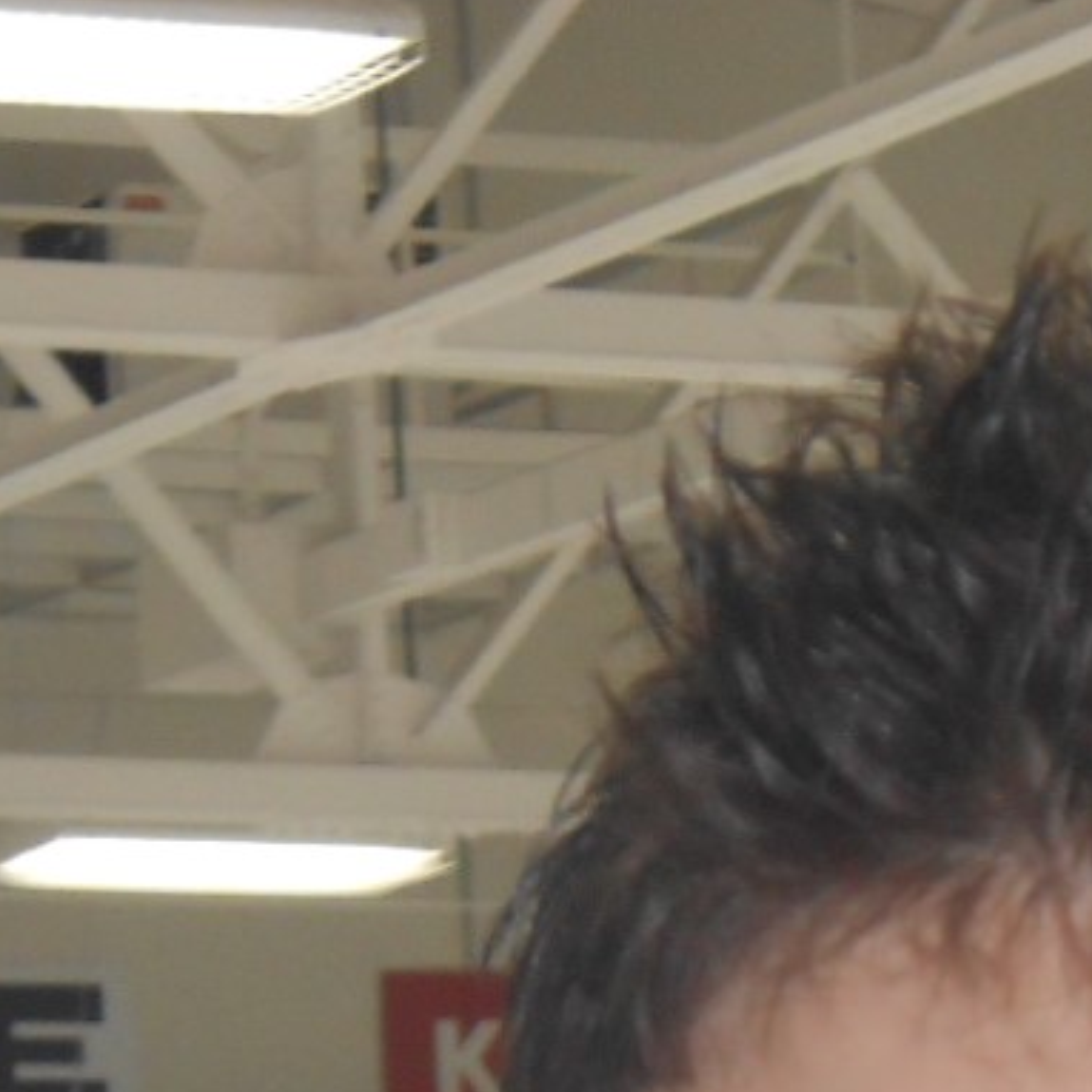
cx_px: 858
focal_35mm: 309
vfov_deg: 5.6
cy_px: 1511
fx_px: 11028
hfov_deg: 5.7
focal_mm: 16.5
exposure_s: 1/60
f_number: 4.6
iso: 200
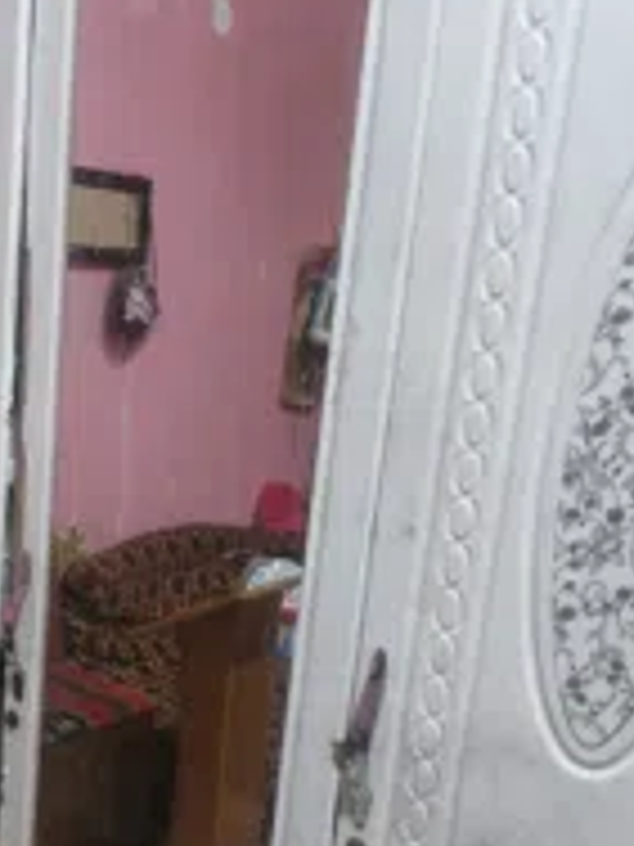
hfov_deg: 29.4
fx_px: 1197
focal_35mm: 49
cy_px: 621
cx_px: 184
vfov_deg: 38.1
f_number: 1.8
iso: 414
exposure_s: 1/50
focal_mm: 5.56
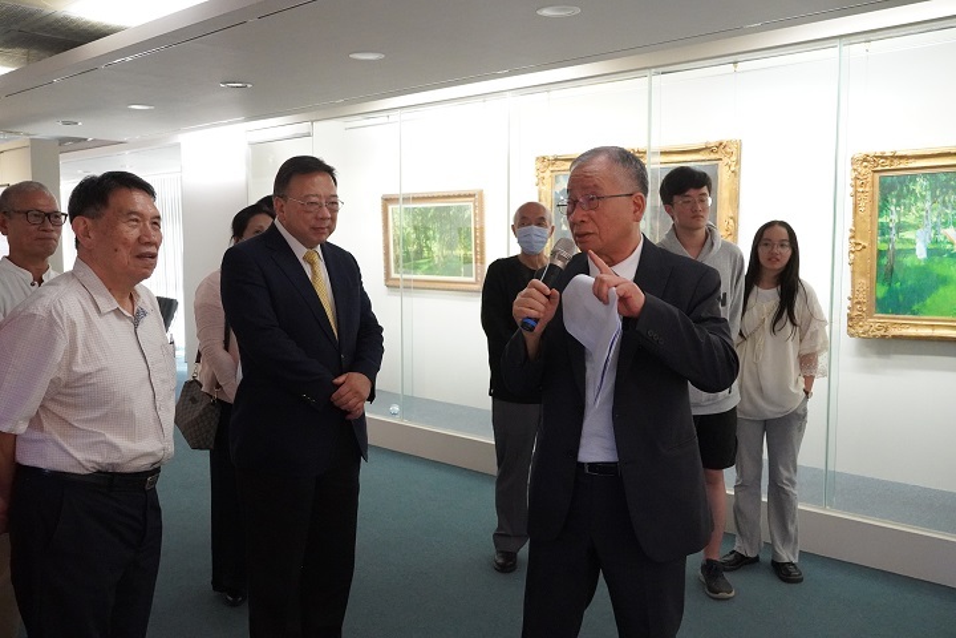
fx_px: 876
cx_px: 478
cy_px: 319
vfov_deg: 40.0
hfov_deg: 57.2
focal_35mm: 33
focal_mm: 22
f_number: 4
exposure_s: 1/125
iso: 6400
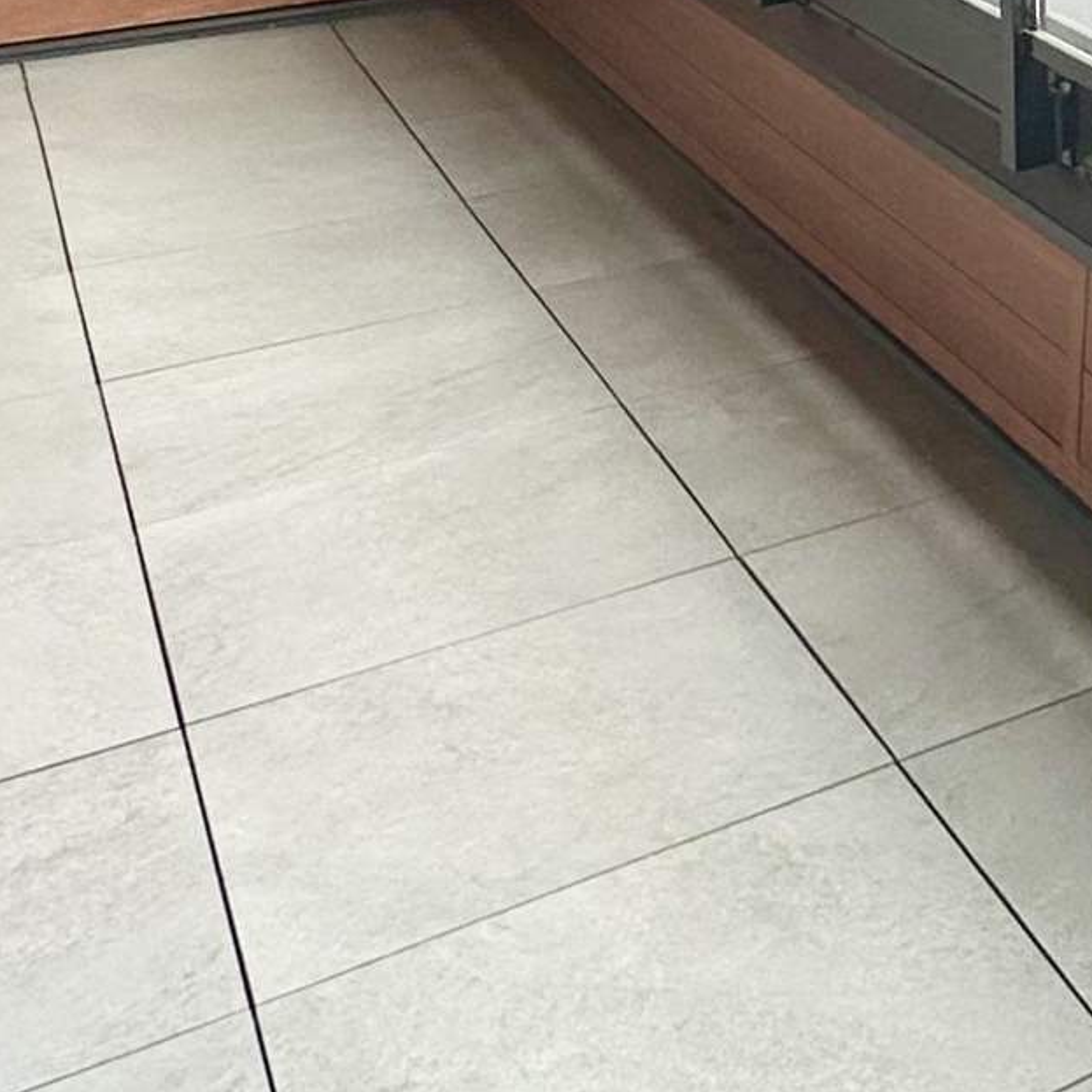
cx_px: 1805
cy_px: -529
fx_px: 2177
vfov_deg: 23.0
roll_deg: -1.5
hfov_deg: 21.5
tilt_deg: +0.2
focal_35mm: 61
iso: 40
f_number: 2.2
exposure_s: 1/523
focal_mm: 2.22
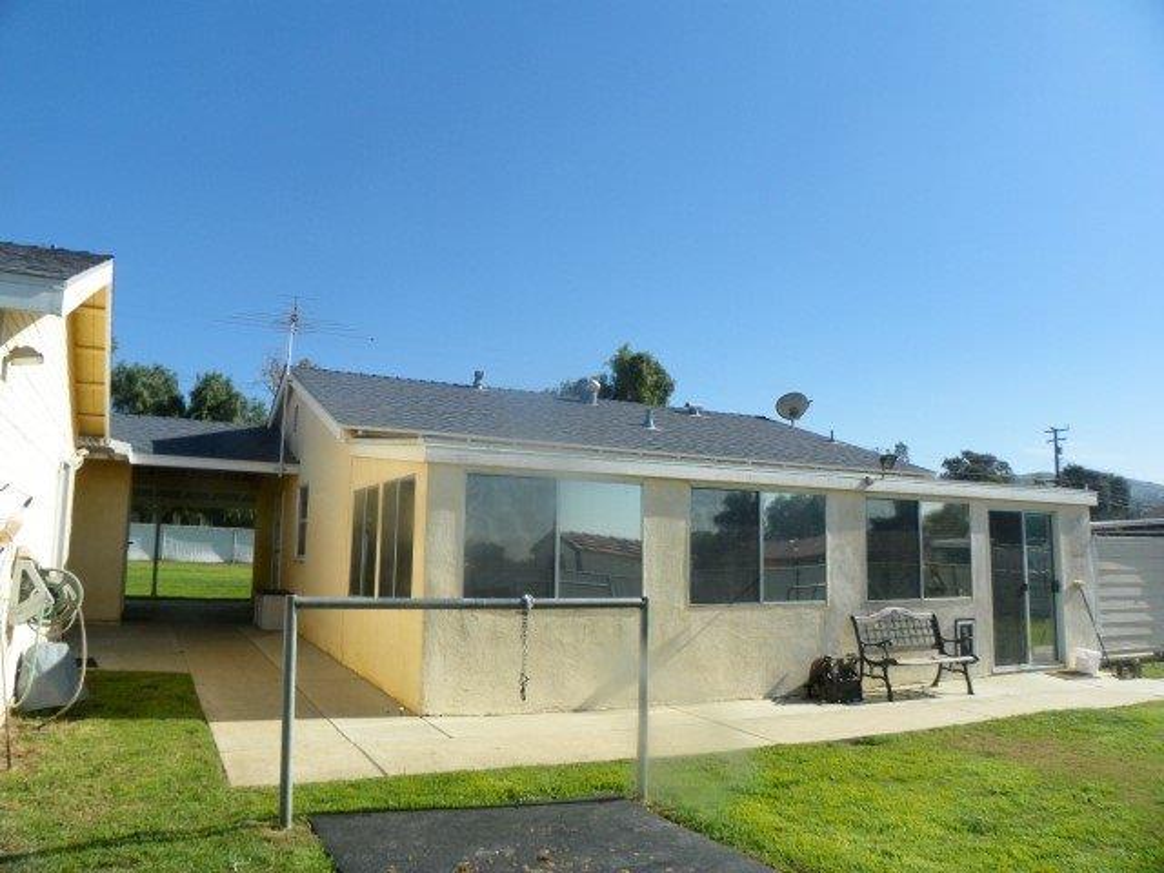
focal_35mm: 26
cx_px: 582
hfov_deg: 67.3
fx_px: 874
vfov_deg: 53.1
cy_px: 436
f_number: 5.6
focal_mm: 4.6
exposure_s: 1/400
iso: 64
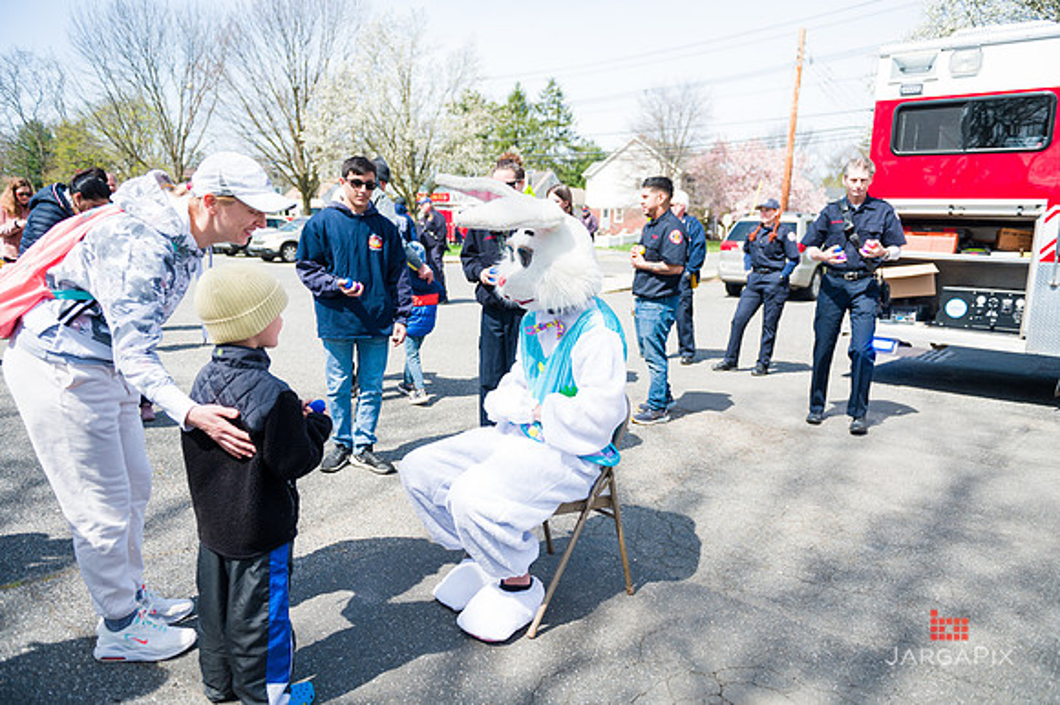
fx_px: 706
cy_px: 352
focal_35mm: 24
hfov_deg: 73.8
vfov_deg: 53.1
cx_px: 530
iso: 200
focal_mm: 24
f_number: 4
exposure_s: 1/1600
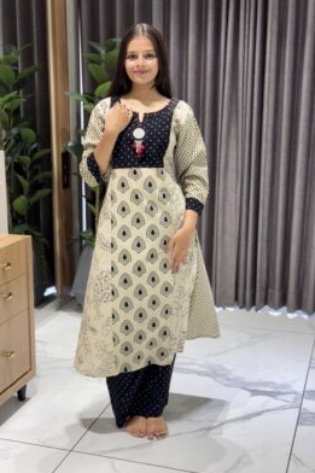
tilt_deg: -12.0
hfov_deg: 26.4
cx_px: 136
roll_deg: +0.5
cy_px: 236
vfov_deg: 38.9
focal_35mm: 51
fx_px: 670
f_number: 1.78
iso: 64
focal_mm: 6.76
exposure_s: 1/50
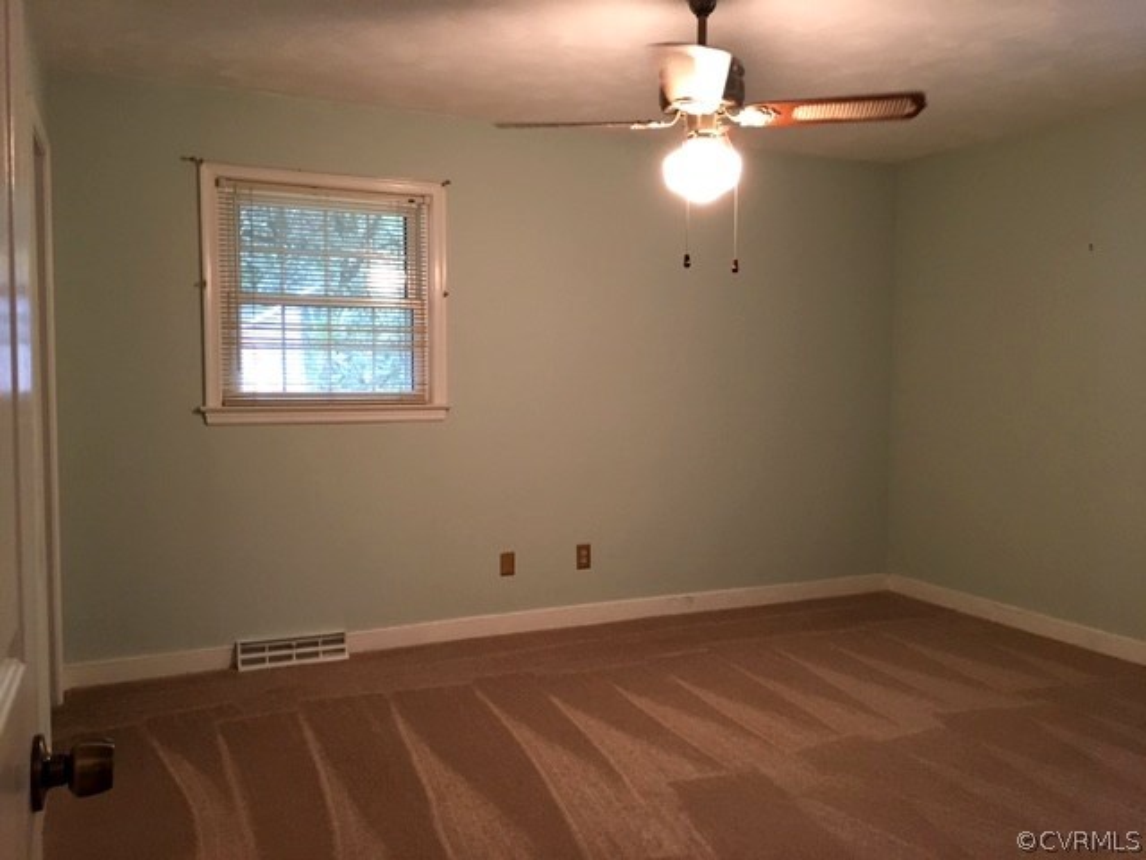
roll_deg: +0.1
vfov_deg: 48.2
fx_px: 960
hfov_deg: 61.7
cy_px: 430
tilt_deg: -3.0
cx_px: 573
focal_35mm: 29
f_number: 2.2
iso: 200
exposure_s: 1/17
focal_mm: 4.15
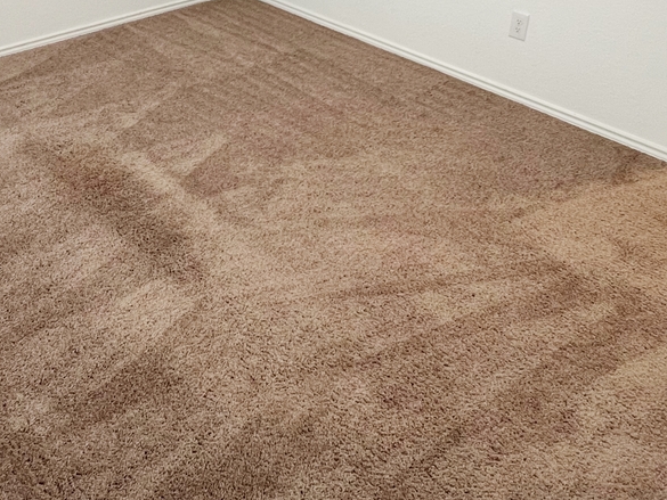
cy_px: 89
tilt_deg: -27.1
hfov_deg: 56.5
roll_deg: -0.7
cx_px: 277
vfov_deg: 41.9
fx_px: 617
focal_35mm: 32
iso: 200
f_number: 1.8
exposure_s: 1/60
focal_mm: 1.57
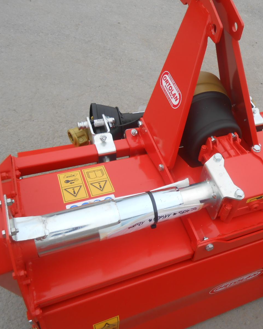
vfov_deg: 52.8
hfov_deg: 42.6
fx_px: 331
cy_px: 164
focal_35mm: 34
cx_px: 180
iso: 80
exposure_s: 1/320
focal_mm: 4.6
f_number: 3.5
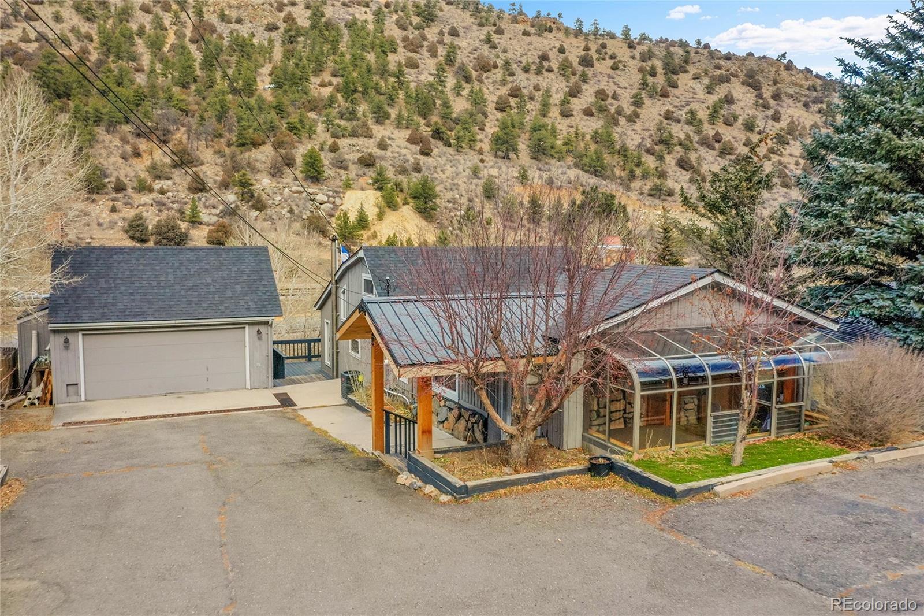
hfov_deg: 65.5
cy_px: 308
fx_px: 718
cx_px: 462
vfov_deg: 46.4
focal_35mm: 28
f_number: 6.3
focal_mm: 10.26
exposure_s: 1/800
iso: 800
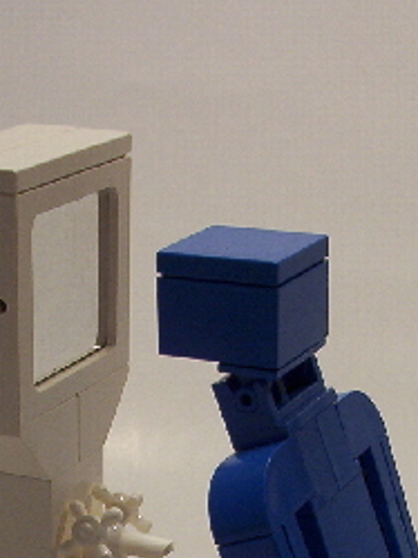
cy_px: 681
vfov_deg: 18.6
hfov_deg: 14.7
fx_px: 1613
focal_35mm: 100
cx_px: 136
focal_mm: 6
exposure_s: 1/34.9
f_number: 4.5
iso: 100
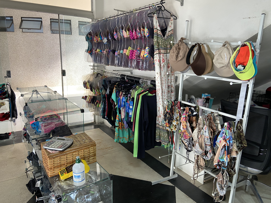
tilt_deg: -12.2
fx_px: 204
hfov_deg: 67.3
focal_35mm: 26
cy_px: 102
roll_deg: -1.6
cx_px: 136
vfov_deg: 53.1
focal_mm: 4.25
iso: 80
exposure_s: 1/60
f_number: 1.8
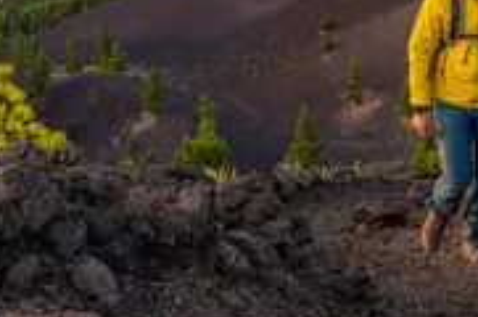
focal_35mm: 62
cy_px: 1
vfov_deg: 21.1
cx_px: 302
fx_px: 822
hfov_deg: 32.3
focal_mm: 24
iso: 200
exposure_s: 1/320
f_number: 3.5
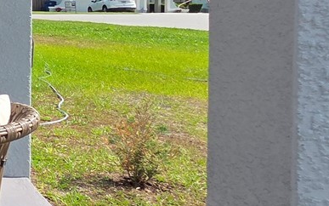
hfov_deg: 20.5
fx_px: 511
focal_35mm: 57
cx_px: -300
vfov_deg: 21.6
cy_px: -21
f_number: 2.2
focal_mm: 2.2
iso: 50
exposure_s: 1/1563
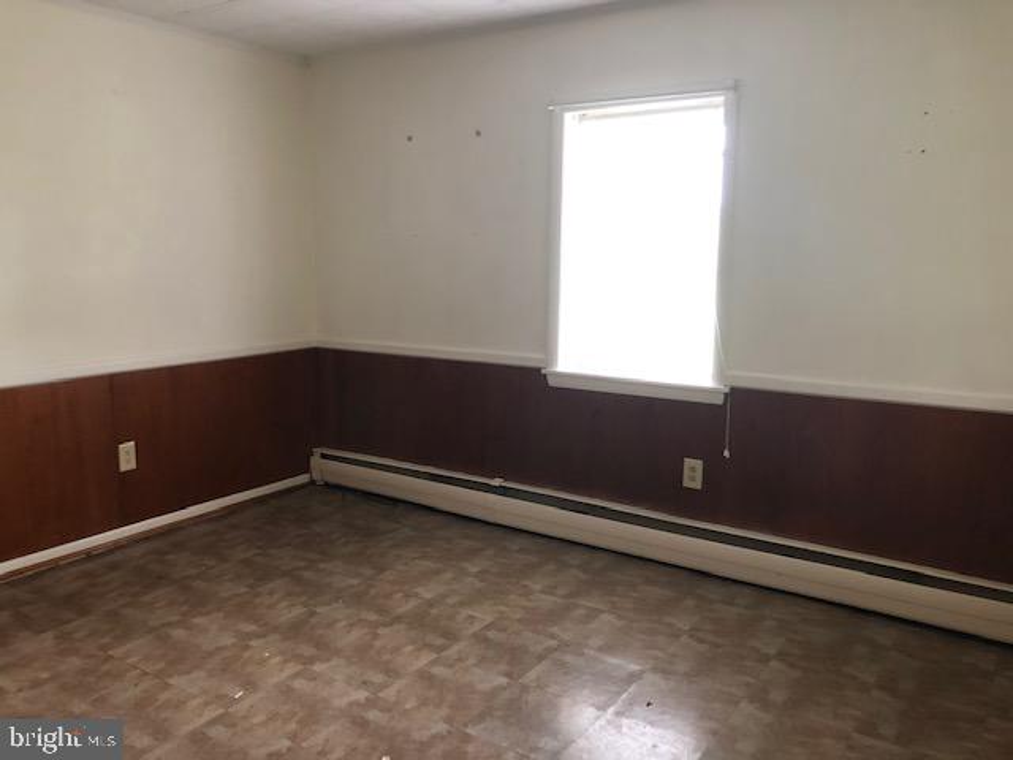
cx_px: 506
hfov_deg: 63.4
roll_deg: -0.7
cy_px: 380
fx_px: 819
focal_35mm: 28
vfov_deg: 49.7
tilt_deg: -9.9
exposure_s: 1/13
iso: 100
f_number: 1.8
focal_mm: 3.99
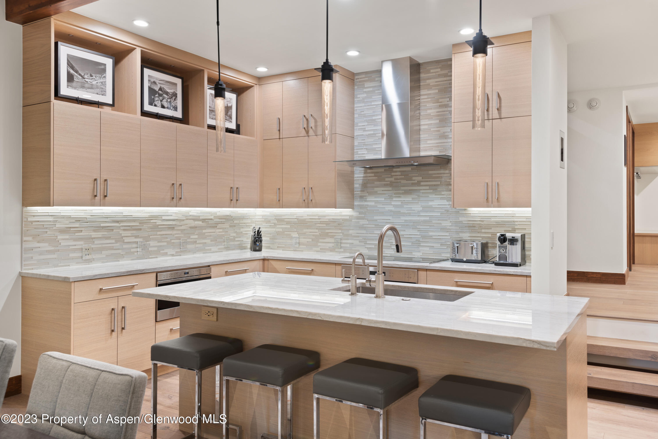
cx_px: 329
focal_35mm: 28
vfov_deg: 46.4
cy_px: 220
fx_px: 512
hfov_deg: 65.5
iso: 100
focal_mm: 28
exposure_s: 5
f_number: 7.1
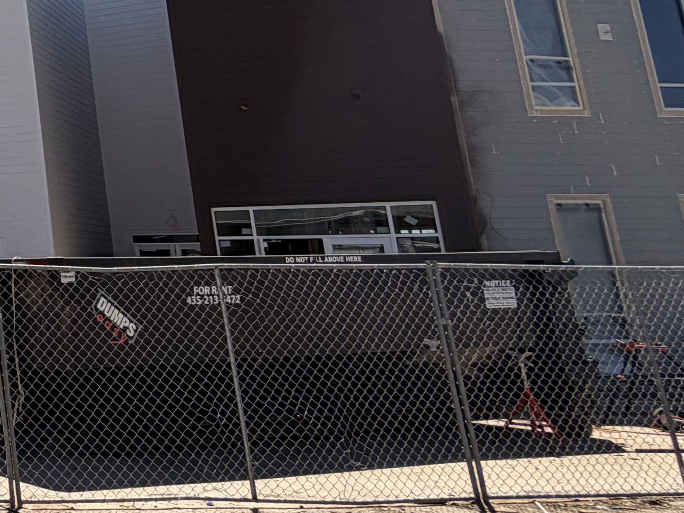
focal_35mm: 48
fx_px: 949
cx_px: -461
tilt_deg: +11.0
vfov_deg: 29.3
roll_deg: +0.5
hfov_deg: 24.4
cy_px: 71
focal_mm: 2.22
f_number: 2.2
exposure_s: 1/809
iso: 20
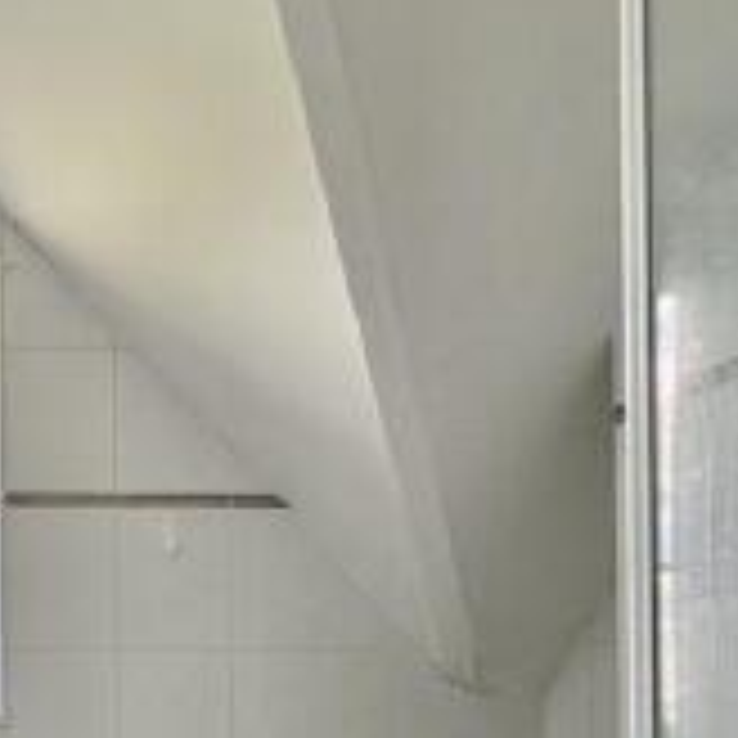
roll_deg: +0.4
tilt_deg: +0.3
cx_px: -290
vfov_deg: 33.9
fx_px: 1061
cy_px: 790
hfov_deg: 28.8
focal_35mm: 44
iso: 64
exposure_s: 1/121
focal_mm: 2.22
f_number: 2.2
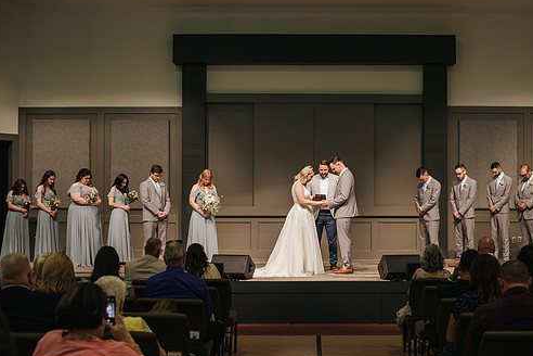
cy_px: 200
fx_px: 918
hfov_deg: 32.3
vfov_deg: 21.9
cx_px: 316
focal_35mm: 62
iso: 1000
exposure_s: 1/200
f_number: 3.2
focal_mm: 50
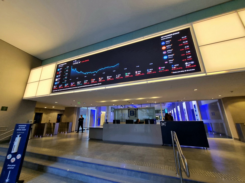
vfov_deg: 89.9
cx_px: 122
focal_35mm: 13
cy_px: 92
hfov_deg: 106.2
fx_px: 92
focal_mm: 1.74
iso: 160
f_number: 2.2
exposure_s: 1/60.2
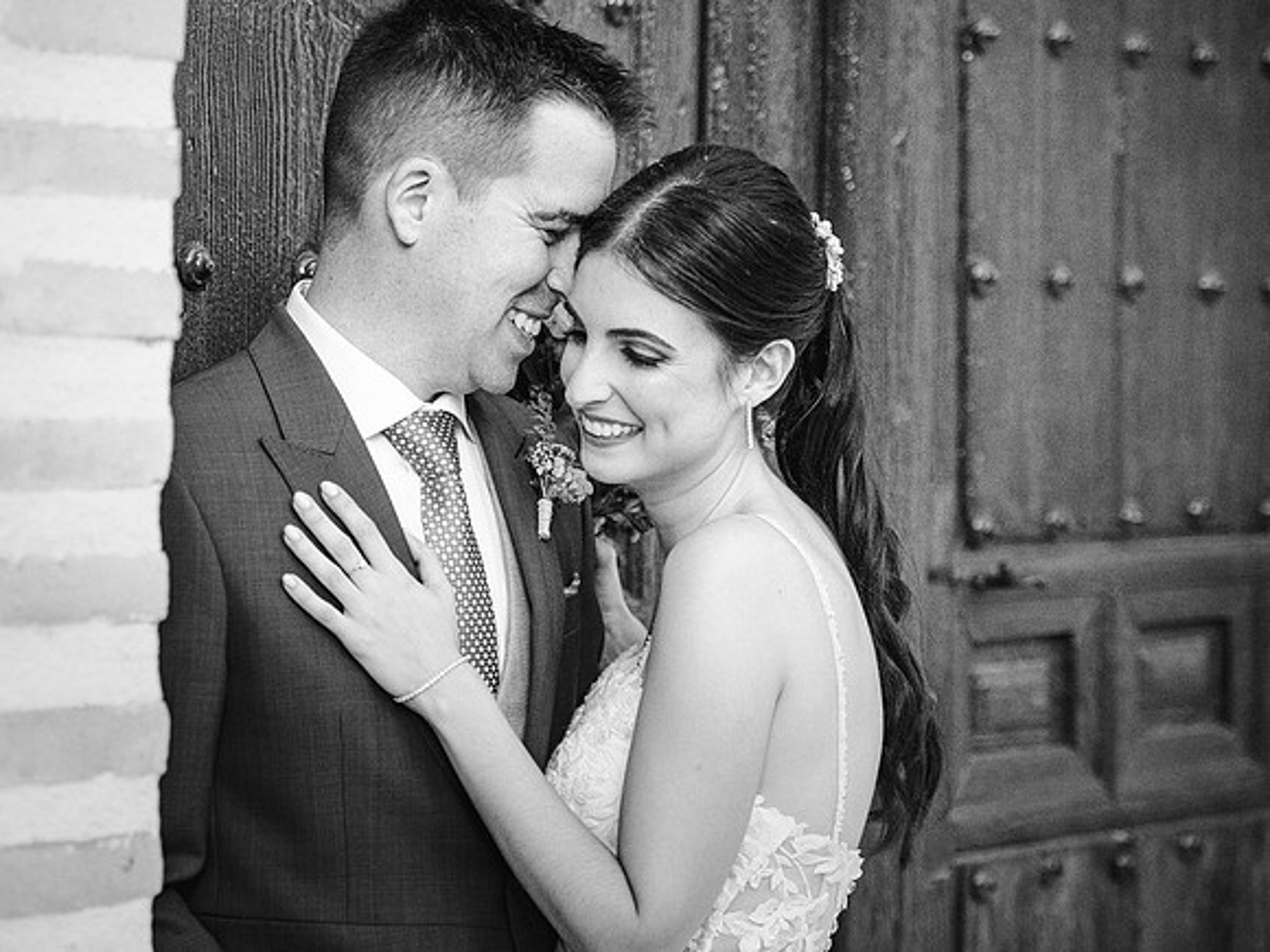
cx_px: 469
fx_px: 4361
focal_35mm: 119
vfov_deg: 12.5
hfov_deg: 16.5
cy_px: 418
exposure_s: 1/1250
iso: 500
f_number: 2.8
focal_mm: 98
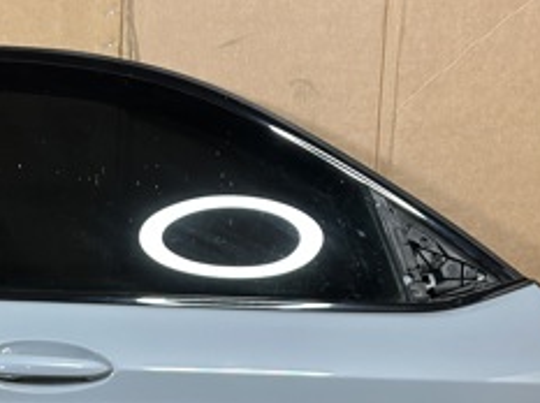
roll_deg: +0.0
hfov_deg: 14.6
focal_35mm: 132
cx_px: -60
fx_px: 2056
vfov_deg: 11.1
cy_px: 420
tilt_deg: -17.5
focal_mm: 6.86
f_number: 1.78
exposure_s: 1/50
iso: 200
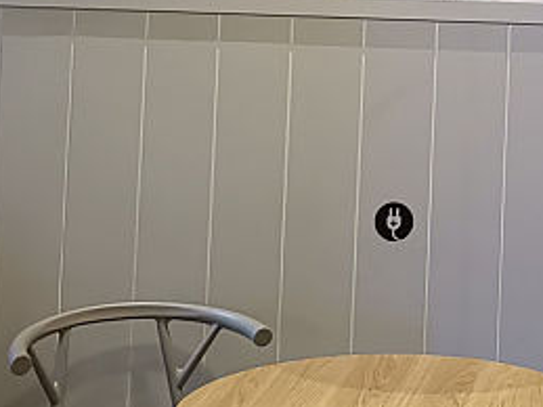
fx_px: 1960
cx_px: 591
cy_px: -178
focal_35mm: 125
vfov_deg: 11.4
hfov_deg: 15.4
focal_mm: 3.95
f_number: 1.8
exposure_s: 1/100
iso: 500
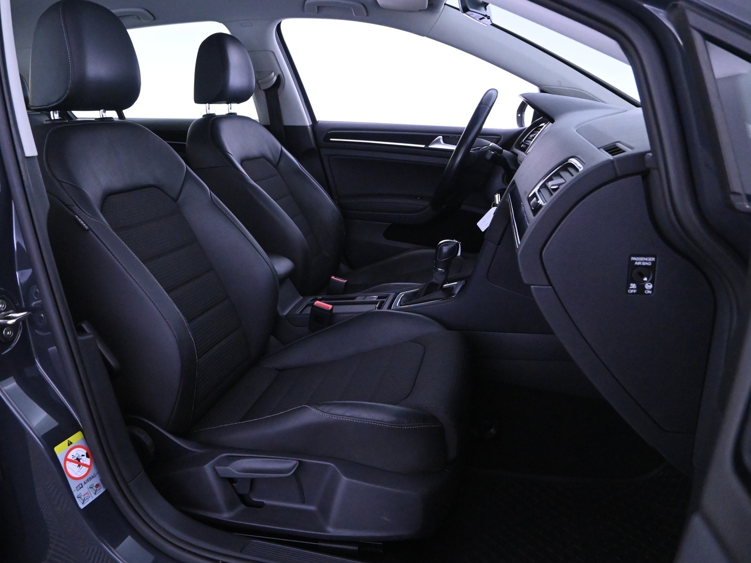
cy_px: 272
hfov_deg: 64.9
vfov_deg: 51.3
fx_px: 586
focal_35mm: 27
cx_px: 314
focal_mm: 16
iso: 6400
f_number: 4.5
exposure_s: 1/60
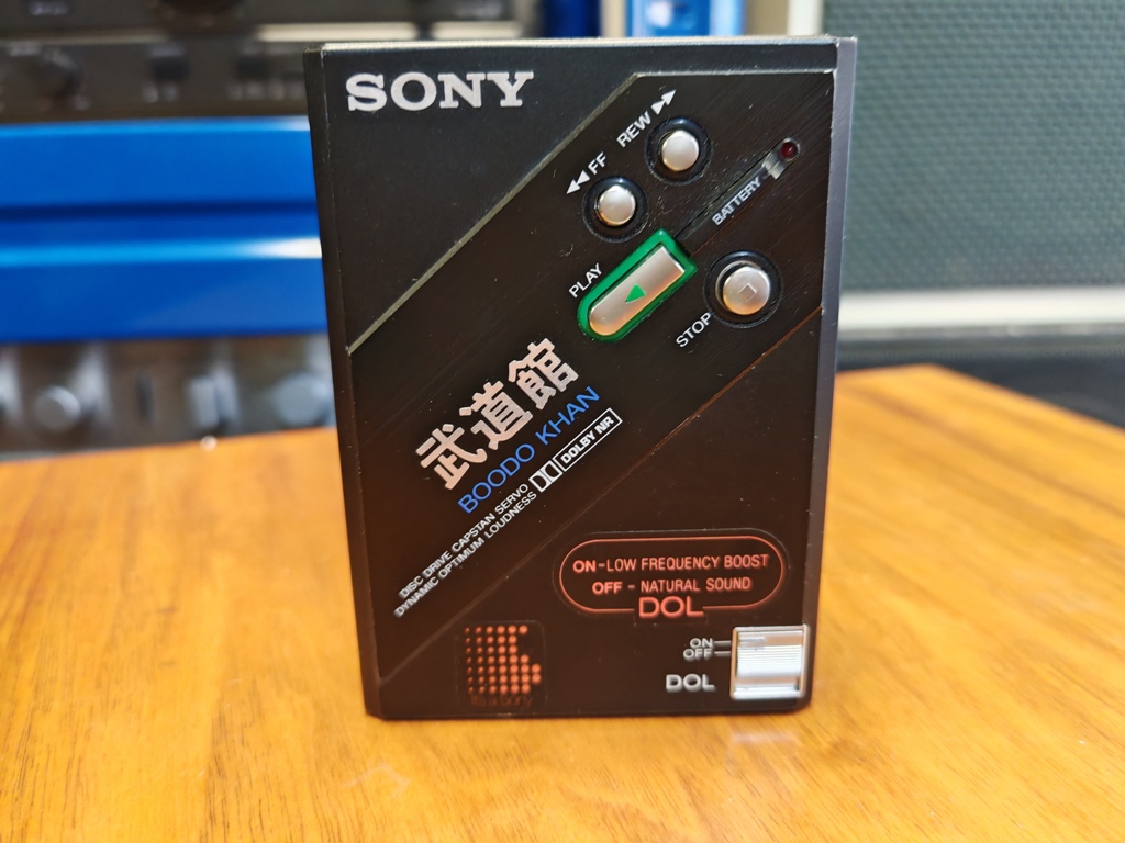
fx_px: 877
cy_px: 422
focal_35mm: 27
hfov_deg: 65.3
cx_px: 562
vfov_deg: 51.4
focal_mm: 6.67
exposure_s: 1/25
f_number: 1.9
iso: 800
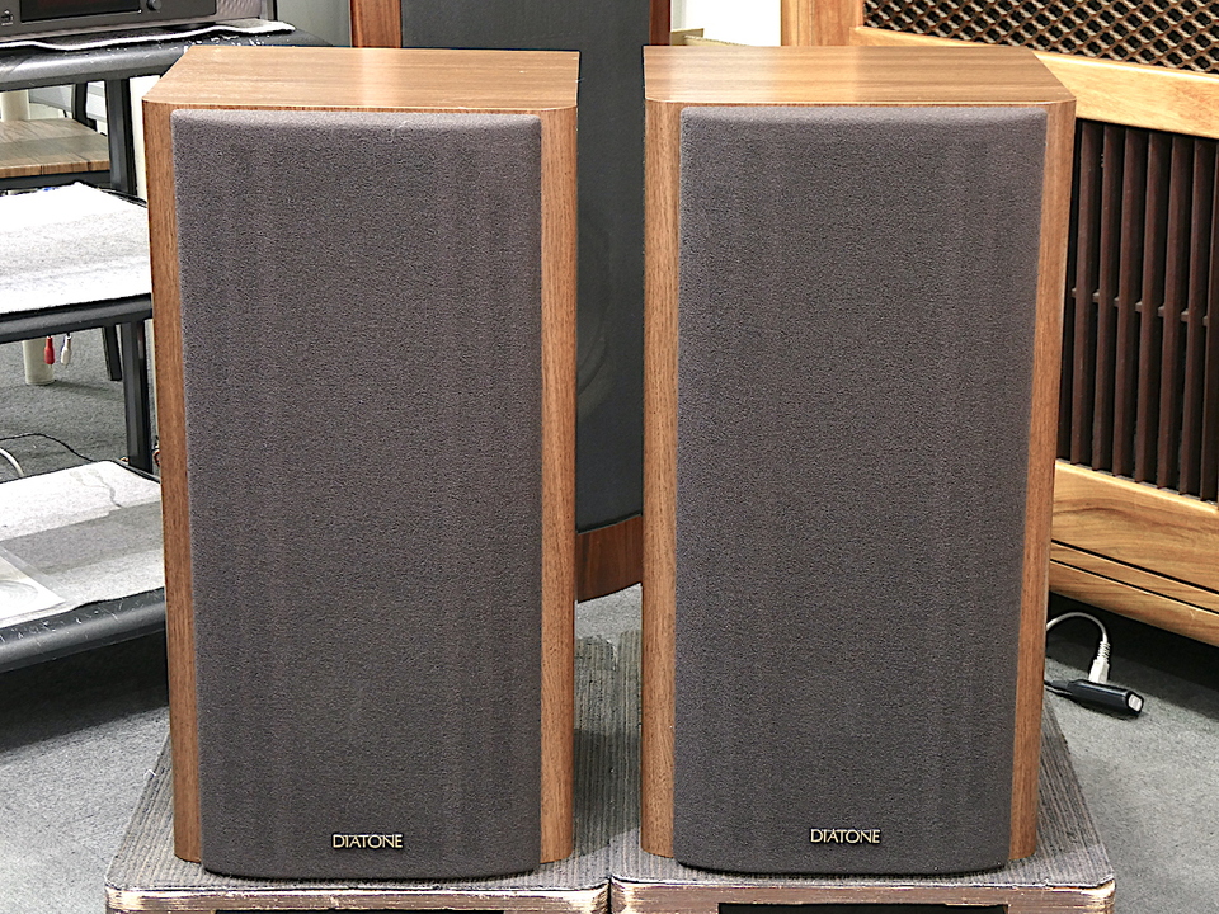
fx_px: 2465
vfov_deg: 21.0
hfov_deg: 27.8
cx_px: 610
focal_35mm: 70
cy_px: 457
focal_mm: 12.5
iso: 200
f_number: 4.5
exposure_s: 1/2.5
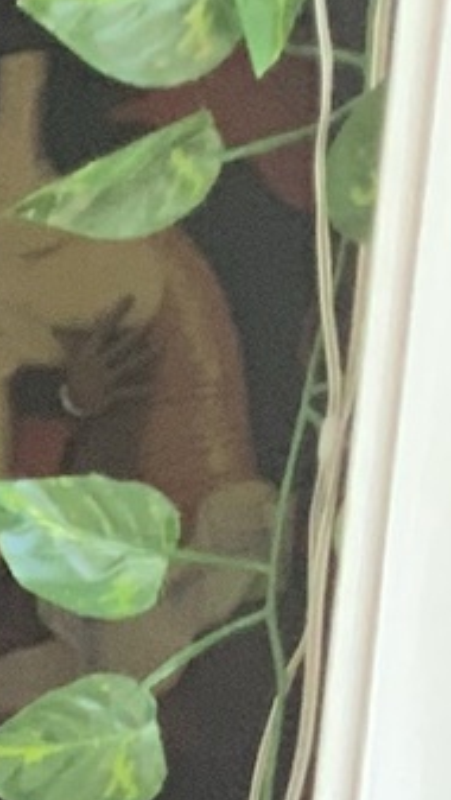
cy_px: 1961
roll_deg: -0.2
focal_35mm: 216
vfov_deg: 8.9
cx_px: -1555
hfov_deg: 4.9
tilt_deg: -14.4
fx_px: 4584
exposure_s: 1/60
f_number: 1.8
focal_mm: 3
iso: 80
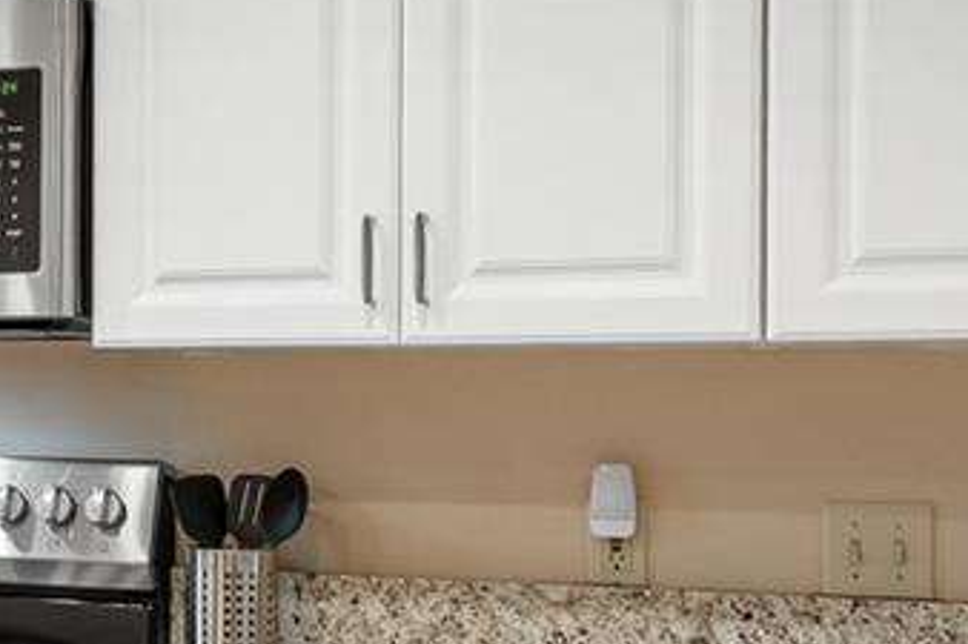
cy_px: 425
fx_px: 1908
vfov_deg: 19.1
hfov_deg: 26.1
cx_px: -120
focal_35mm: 71
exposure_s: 1/15
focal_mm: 15
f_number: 7.1
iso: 400
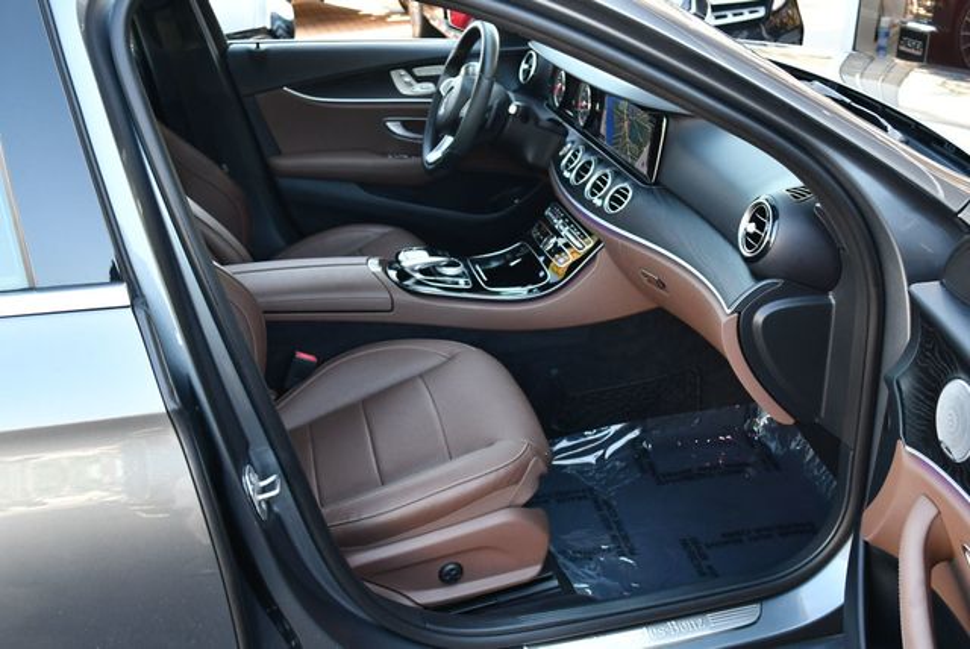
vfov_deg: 36.9
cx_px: 485
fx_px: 971
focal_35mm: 36
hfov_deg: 53.1
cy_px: 324
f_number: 3.5
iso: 800
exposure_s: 1/250
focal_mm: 18
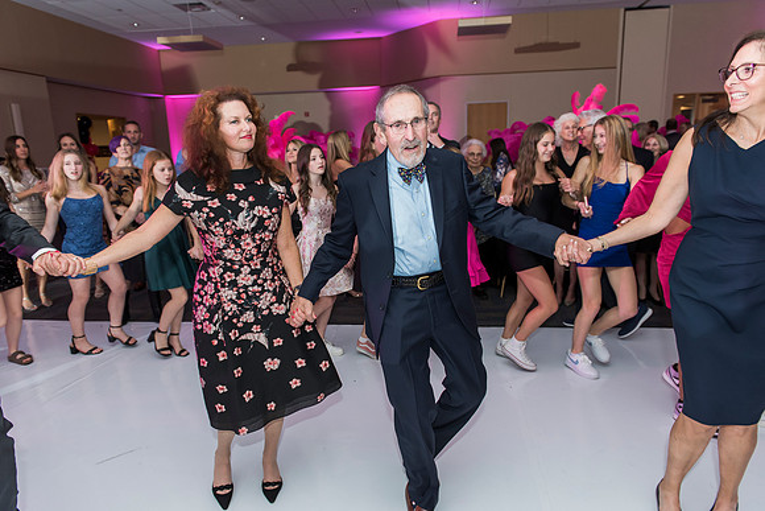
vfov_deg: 53.2
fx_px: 510
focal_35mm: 24
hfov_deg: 73.7
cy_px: 256
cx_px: 382
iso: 1000
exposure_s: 1/100
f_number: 4
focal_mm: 24
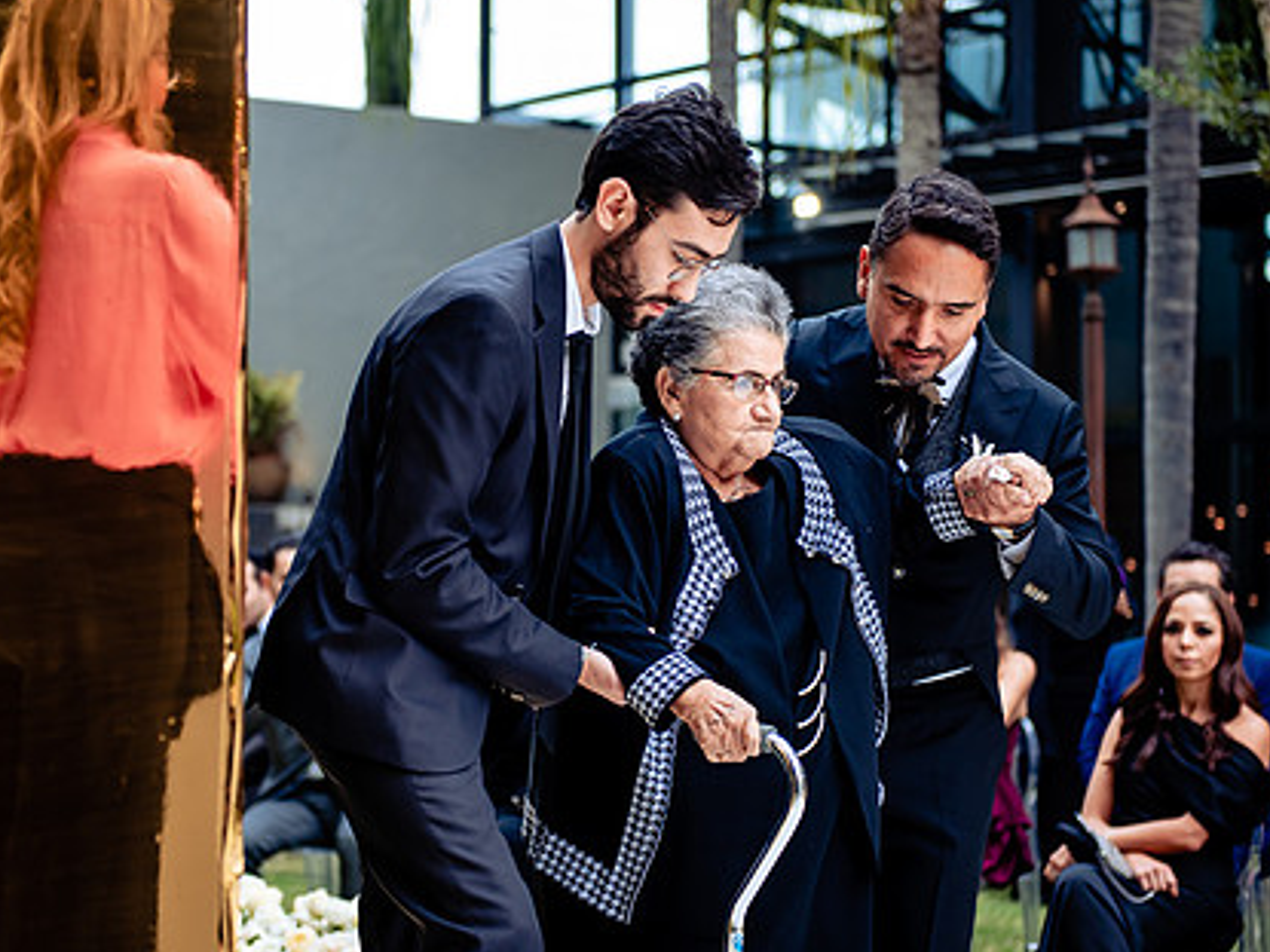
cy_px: 448
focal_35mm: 78
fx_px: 2861
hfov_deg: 25.0
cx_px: 652
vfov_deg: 18.9
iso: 320
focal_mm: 58
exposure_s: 1/160
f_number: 2.8
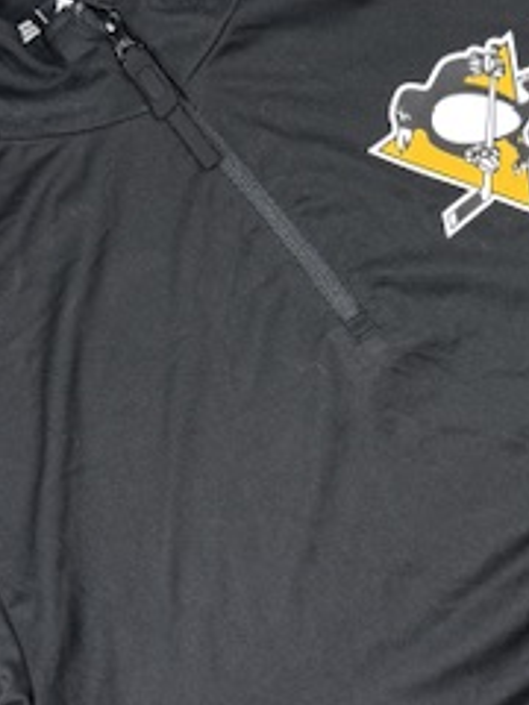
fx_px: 1304
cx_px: 341
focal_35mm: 64
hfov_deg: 22.9
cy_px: 388
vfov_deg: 30.2
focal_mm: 6.76
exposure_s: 1/100
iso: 200
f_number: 1.78
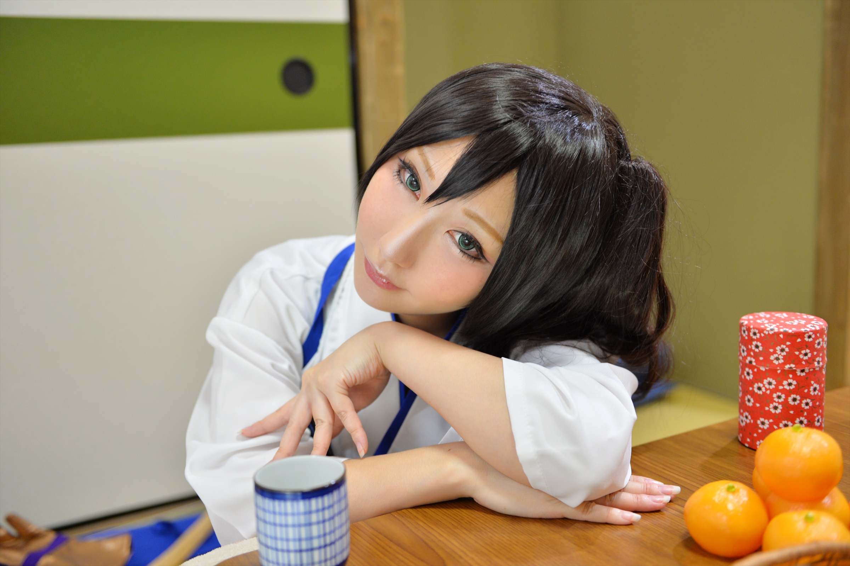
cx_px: 425
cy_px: 283
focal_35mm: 38
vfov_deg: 35.0
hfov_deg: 50.7
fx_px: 897
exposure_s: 1/100
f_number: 3.2
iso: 800
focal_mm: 38
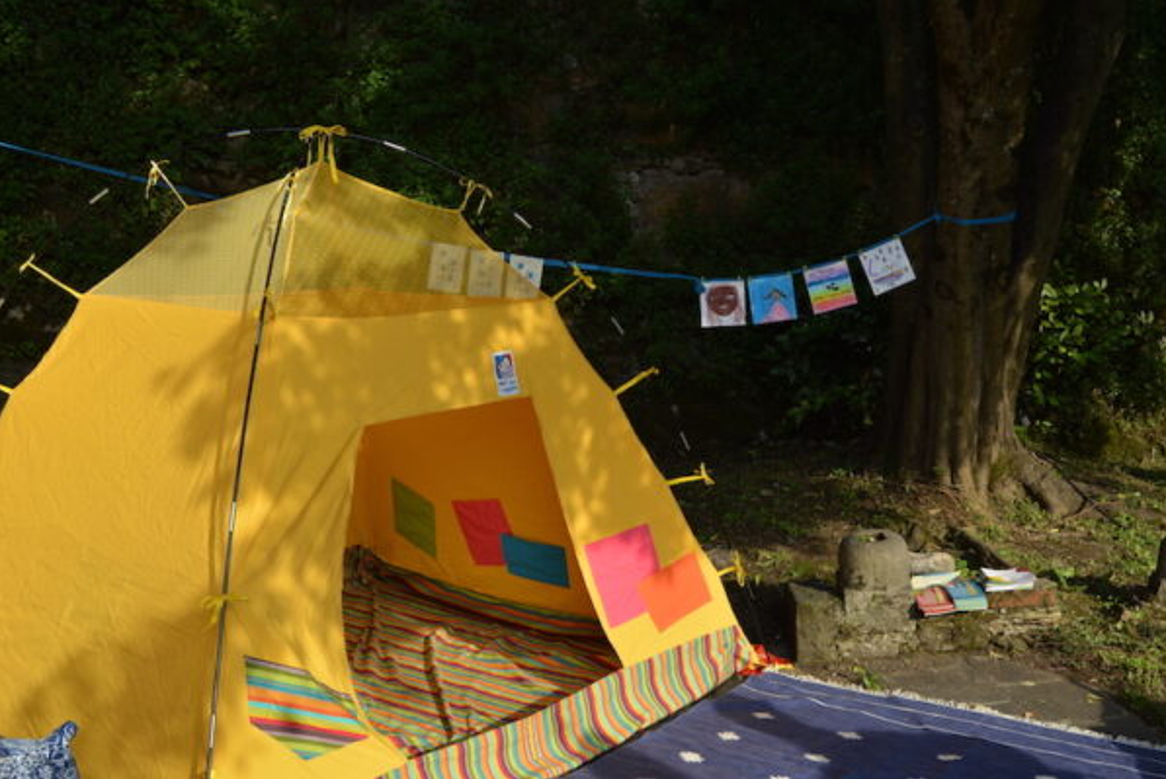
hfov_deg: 54.3
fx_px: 1134
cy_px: 390
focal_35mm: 35
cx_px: 646
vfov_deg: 37.9
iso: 200
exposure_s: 1/250
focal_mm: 20
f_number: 8
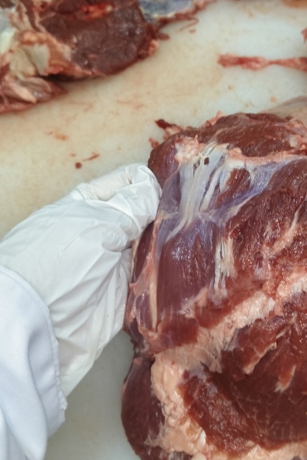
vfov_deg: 53.1
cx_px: 226
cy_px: 218
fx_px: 460
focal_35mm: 36
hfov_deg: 36.1
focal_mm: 5.6
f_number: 1.88
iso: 480
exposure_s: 1/100
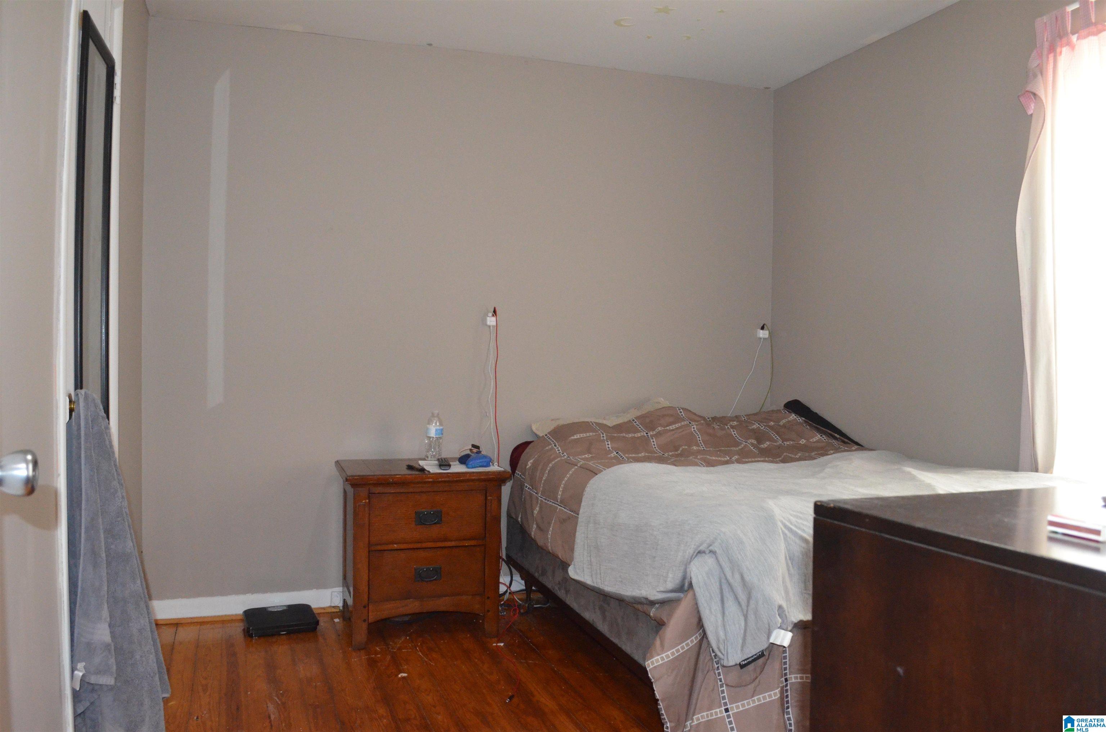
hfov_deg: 67.5
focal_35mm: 27
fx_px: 828
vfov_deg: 47.7
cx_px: 553
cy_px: 366
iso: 3200
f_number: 3.5
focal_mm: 18
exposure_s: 1/60
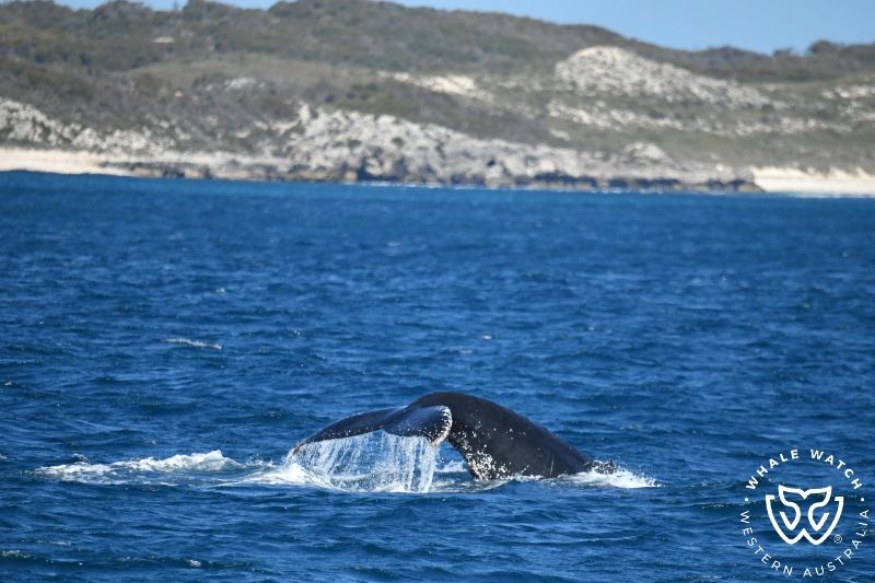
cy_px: 292
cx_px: 438
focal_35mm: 600
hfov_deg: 3.4
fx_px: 14579
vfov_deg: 2.3
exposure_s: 1/8000
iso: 1800
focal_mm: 600
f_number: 6.3
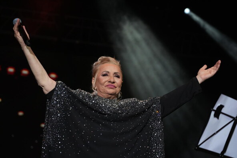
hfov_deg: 19.5
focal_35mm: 105
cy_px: 79
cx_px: 118
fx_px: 691
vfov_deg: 13.0
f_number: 4
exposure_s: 1/800
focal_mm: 105
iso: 3200
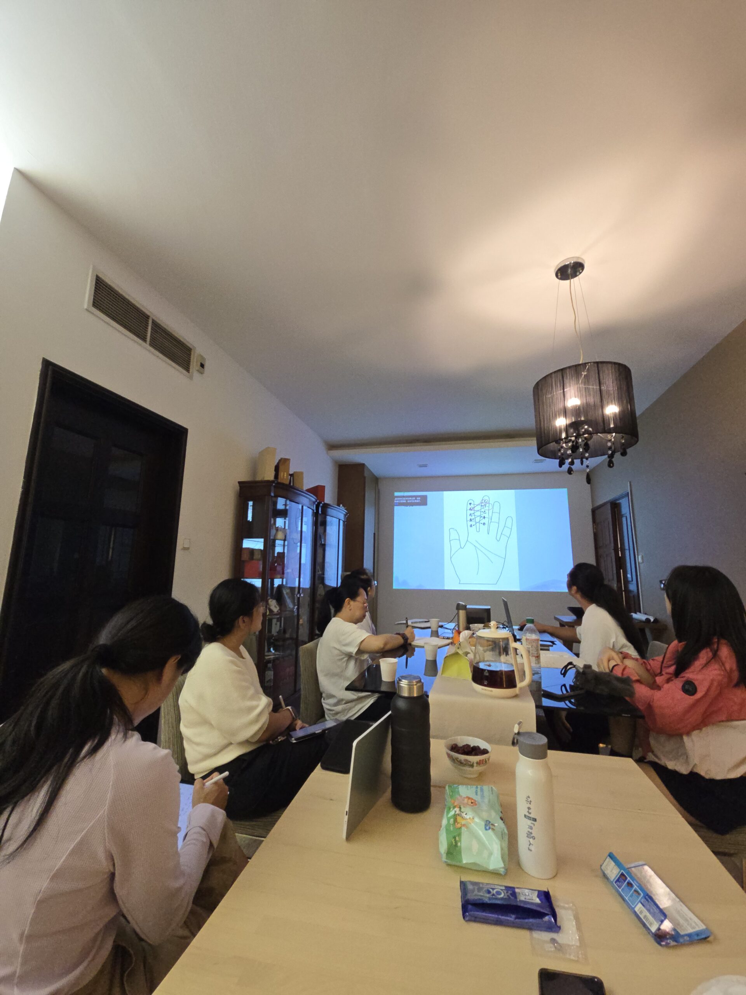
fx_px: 374
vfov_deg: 106.2
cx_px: 373
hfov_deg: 89.9
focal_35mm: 13
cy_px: 498
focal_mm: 2.2
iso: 250
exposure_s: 1/50
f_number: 2.2
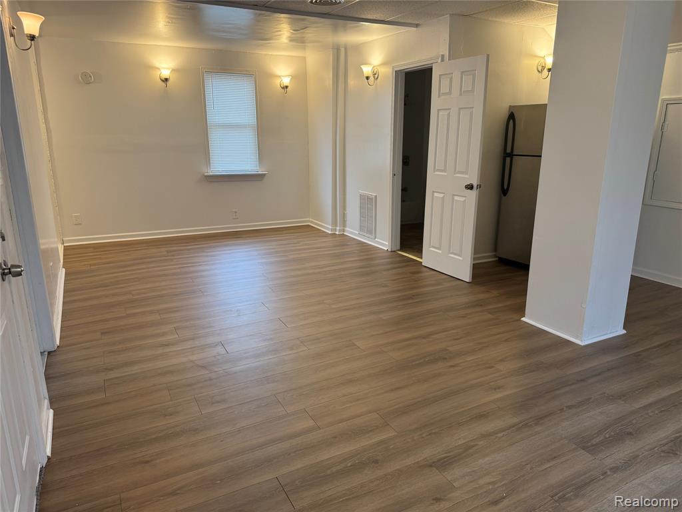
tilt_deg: -14.8
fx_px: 473
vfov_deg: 56.8
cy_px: 256
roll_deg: +0.6
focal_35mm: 24
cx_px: 341
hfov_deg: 71.6
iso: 125
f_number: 1.78
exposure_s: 1/60
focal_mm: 6.76
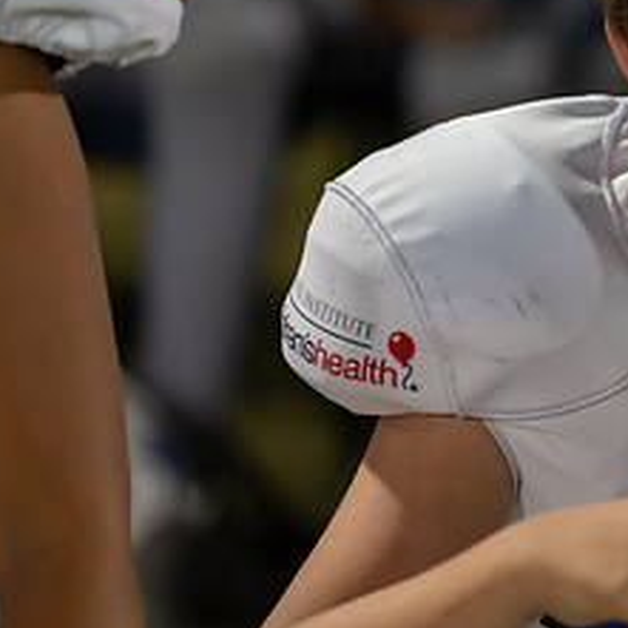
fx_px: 7102
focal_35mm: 346
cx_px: 794
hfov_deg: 5.0
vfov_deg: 5.1
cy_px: 185
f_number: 1.8
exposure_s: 1/400
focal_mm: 135
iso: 1600
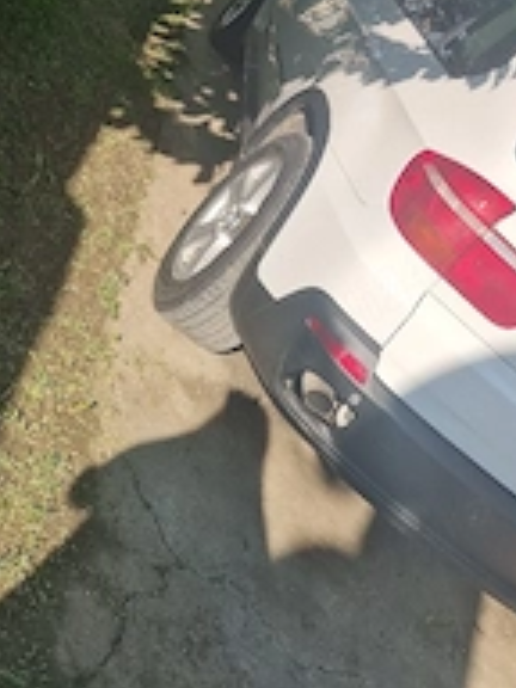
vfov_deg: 37.0
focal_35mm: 48
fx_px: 954
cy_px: 64
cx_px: 448
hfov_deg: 29.2
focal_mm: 5.54
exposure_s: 1/1429
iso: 50
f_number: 1.8
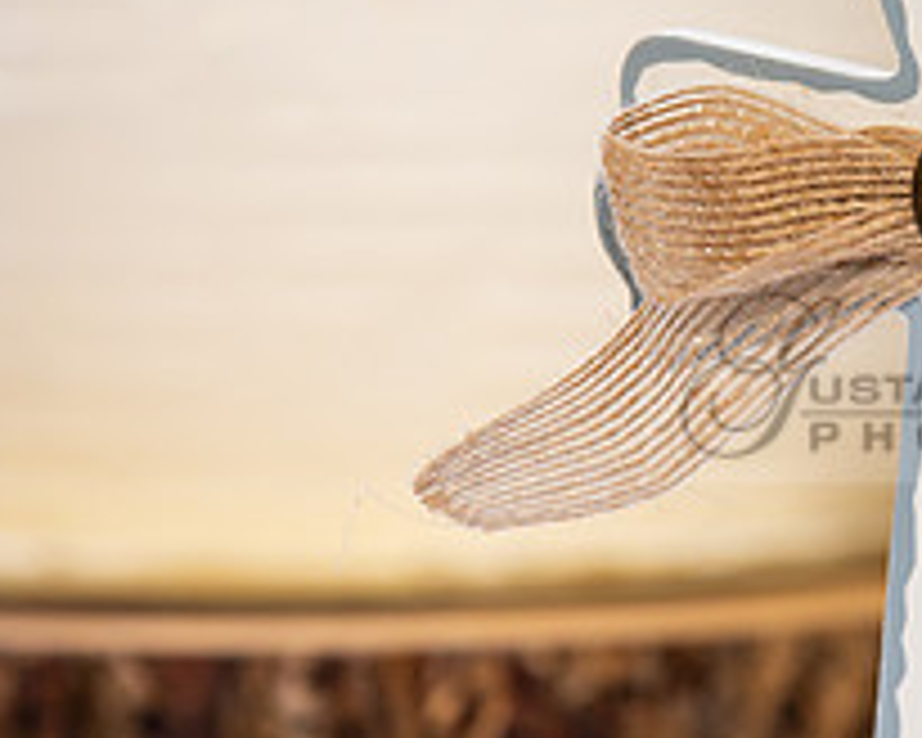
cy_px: 376
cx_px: 1034
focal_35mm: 186
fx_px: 5076
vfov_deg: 8.3
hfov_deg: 10.3
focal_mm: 70
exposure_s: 1/250
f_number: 4
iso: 200
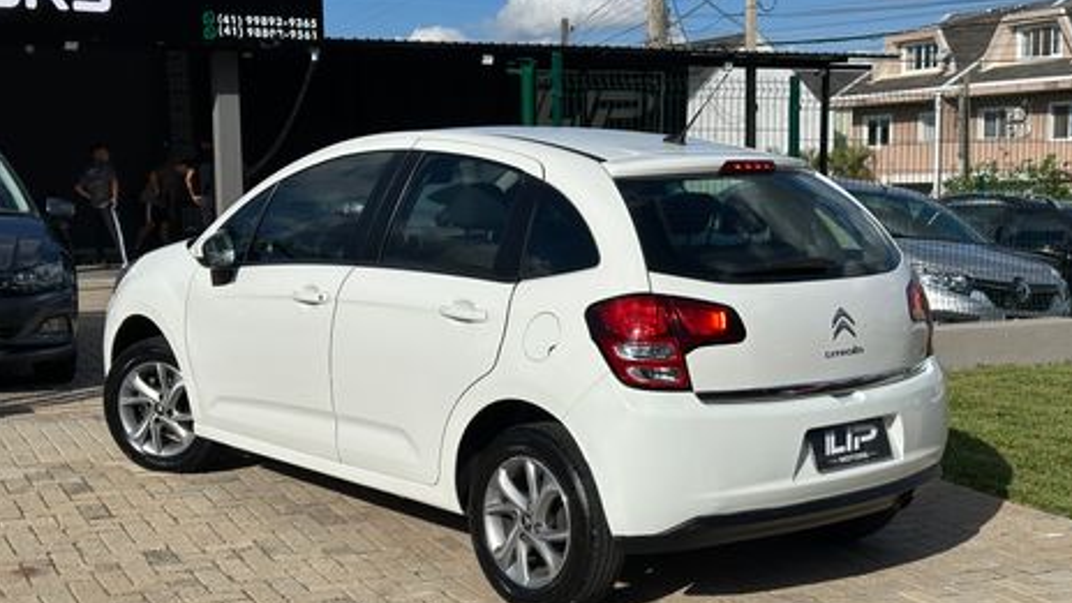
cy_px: 358
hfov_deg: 39.2
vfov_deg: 22.6
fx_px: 1507
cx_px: 541
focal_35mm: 53
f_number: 1.78
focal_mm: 6.86
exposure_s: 1/9804
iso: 64
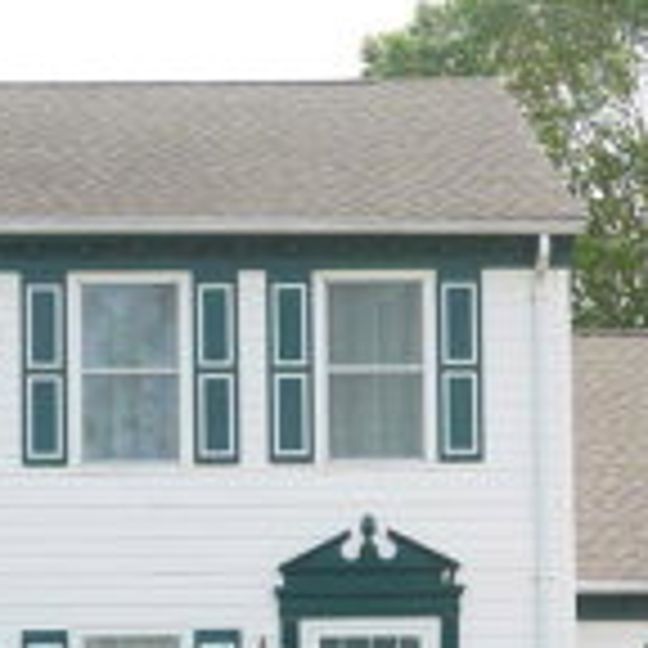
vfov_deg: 15.1
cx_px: 261
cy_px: 644
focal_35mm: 114
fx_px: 2404
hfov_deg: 15.3
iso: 100
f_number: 6.3
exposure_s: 1/125
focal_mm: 25
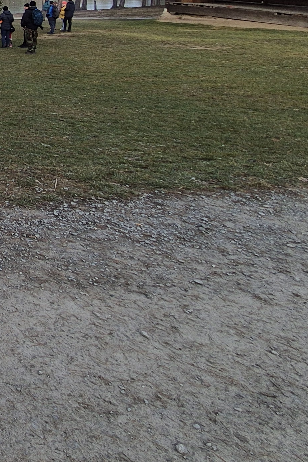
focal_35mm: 39
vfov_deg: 42.2
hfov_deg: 19.8
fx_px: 500
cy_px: -10
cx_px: -295
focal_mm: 2.2
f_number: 2.2
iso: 50
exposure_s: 1/1228
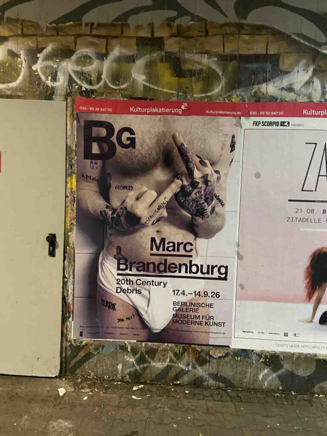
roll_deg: -1.5
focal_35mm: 26
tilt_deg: -3.7
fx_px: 327
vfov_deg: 67.3
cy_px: 218
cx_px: 164
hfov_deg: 53.1
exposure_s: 1/25
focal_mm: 4.25
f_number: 1.8
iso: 640
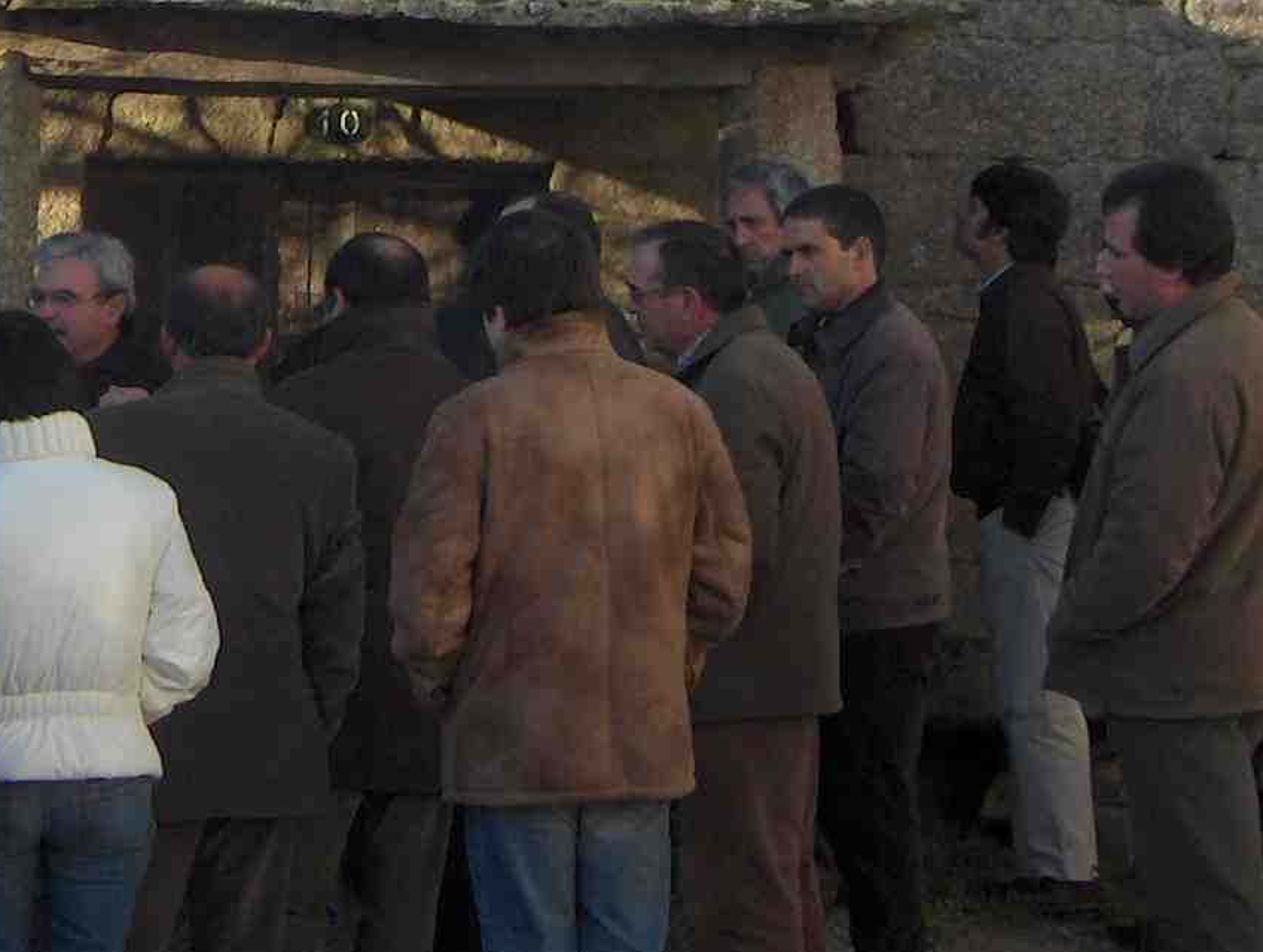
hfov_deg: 16.5
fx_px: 4350
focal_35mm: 119
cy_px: -168
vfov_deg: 12.2
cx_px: 433
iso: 100
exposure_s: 1/483
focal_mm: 8
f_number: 2.8
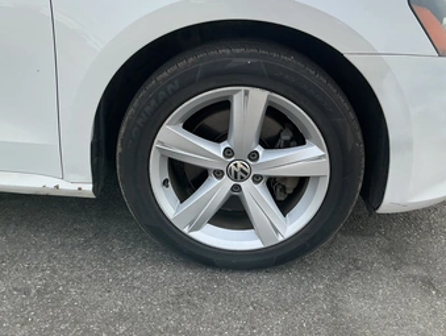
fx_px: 426
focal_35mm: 33
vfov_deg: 42.9
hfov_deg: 55.3
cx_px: 226
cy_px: 148
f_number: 1.8
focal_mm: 3
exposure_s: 1/739
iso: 25
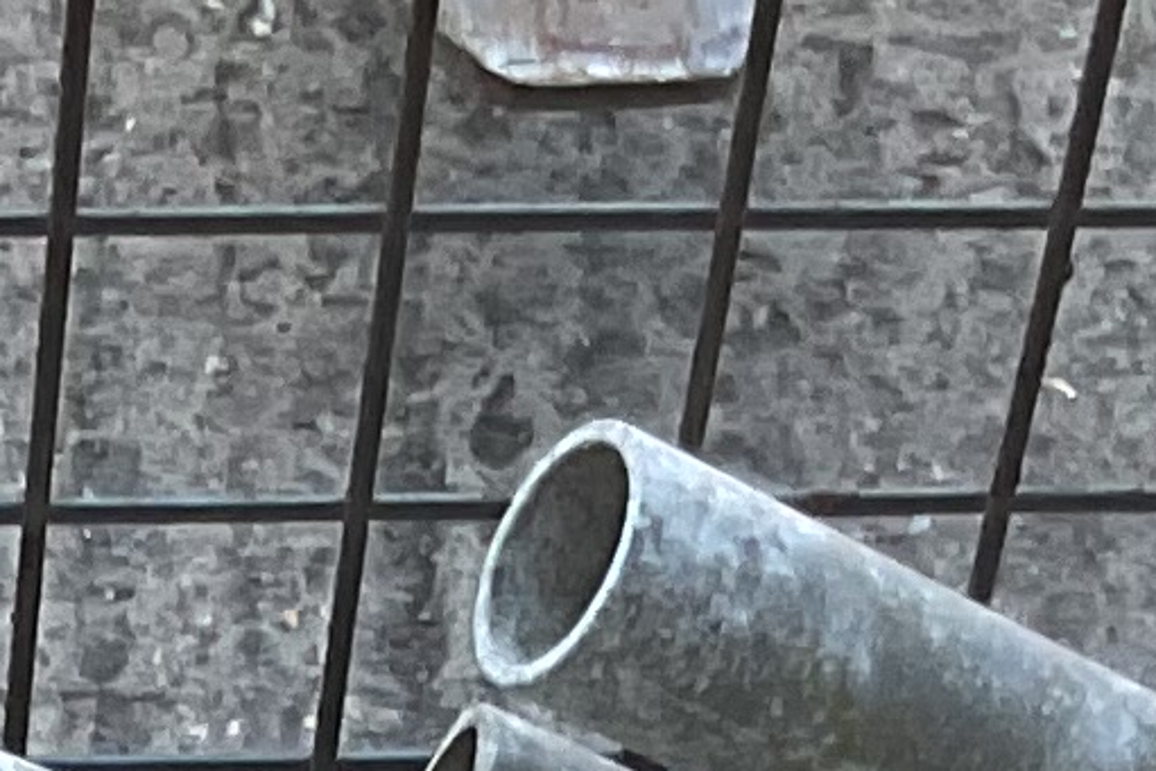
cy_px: 3052
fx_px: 7644
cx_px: -353
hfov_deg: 8.5
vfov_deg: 5.2
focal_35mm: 238
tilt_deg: -59.2
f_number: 1.8
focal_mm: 3
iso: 20
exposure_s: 1/120
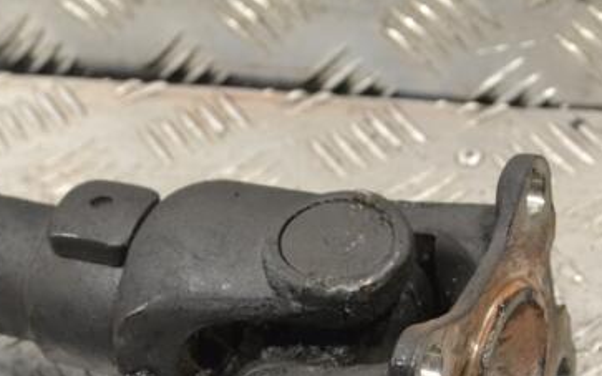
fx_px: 1657
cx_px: 287
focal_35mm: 101
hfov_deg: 20.6
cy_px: 318
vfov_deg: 12.9
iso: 3200
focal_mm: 40
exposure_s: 1/200
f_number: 7.1
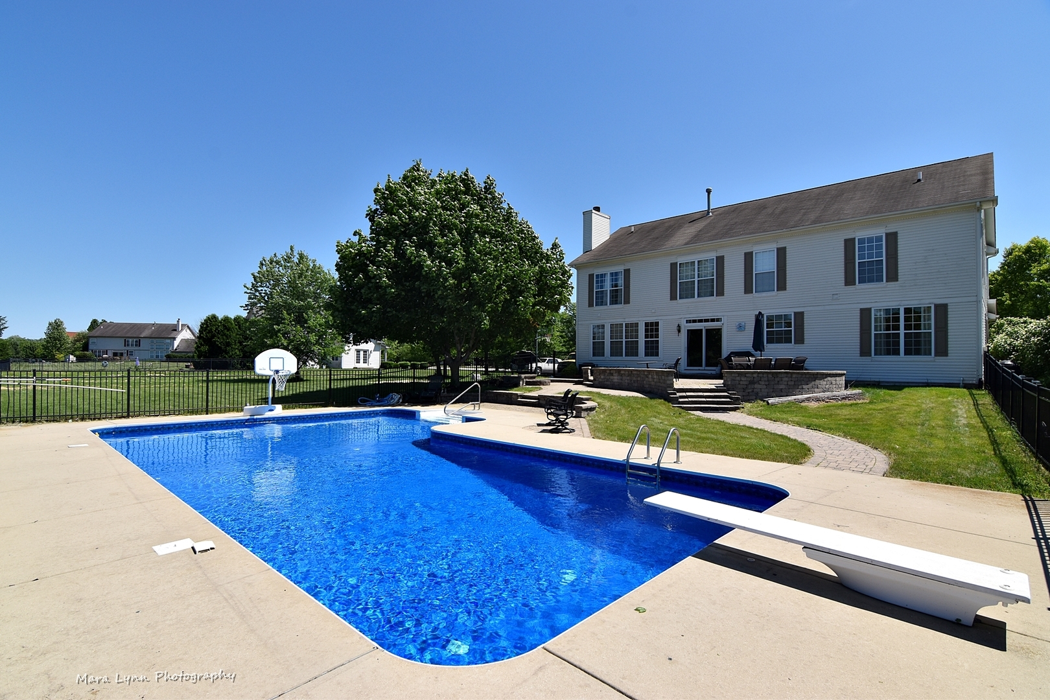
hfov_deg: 95.0
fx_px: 481
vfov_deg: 72.1
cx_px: 525
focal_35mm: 16
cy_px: 350
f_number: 10
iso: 200
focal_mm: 11
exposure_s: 1/400
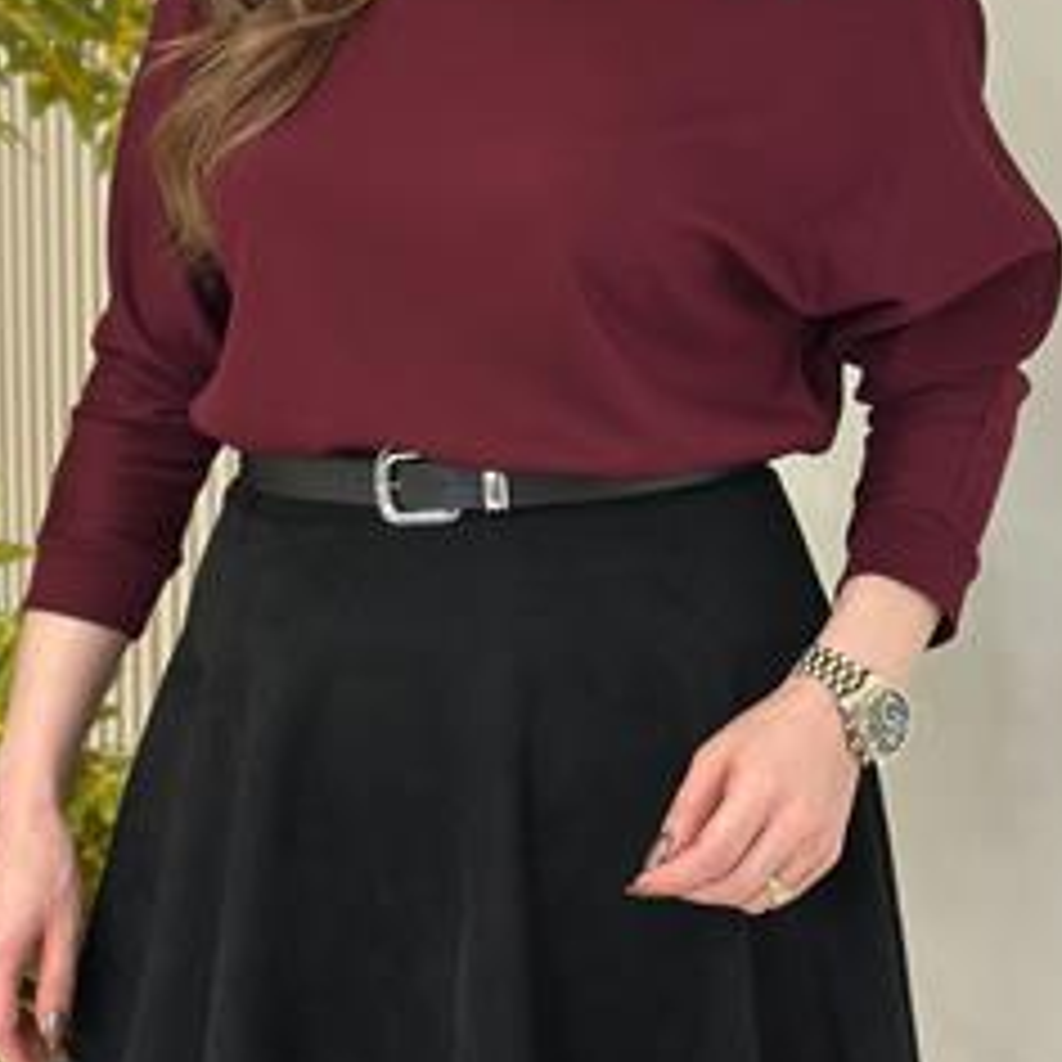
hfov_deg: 18.0
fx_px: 3332
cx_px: 297
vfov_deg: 18.1
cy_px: 340
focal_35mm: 96
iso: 80
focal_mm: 6.86
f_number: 1.78
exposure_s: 1/100
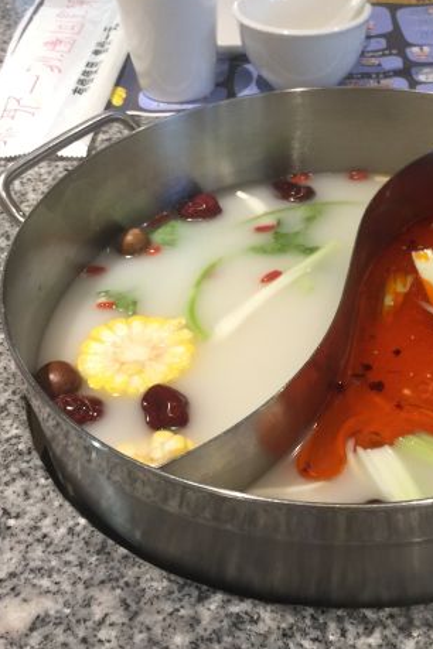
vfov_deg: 42.7
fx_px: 830
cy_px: 321
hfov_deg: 28.6
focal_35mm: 46
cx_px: 346
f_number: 2.2
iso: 50
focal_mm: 4.15
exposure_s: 1/33
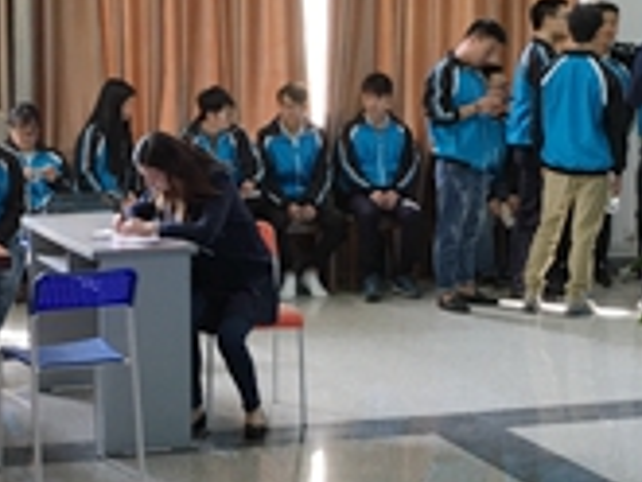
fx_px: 1633
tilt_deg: -6.3
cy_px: 266
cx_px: 218
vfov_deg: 16.8
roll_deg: +0.1
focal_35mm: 88
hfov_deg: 22.2
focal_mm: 4.15
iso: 40
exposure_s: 1/17
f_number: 2.2
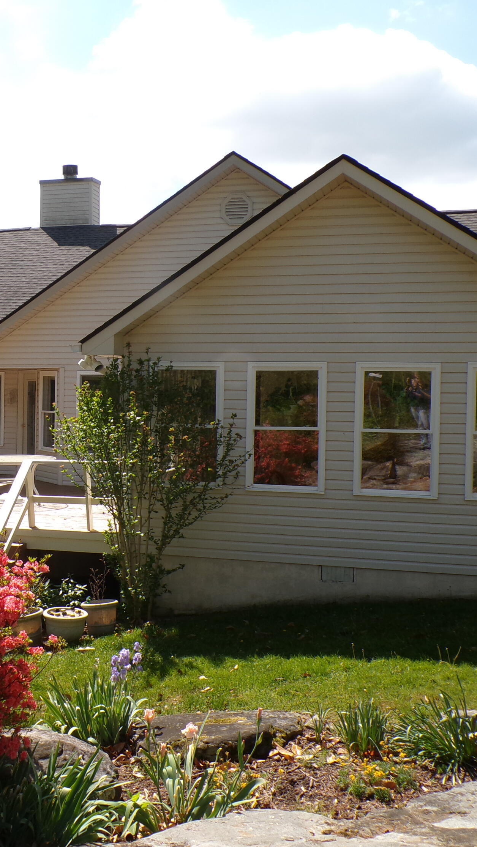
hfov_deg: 28.6
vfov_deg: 49.4
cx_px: 126
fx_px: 922
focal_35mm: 41
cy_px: 421
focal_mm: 5
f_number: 4.6
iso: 100
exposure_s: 1/450
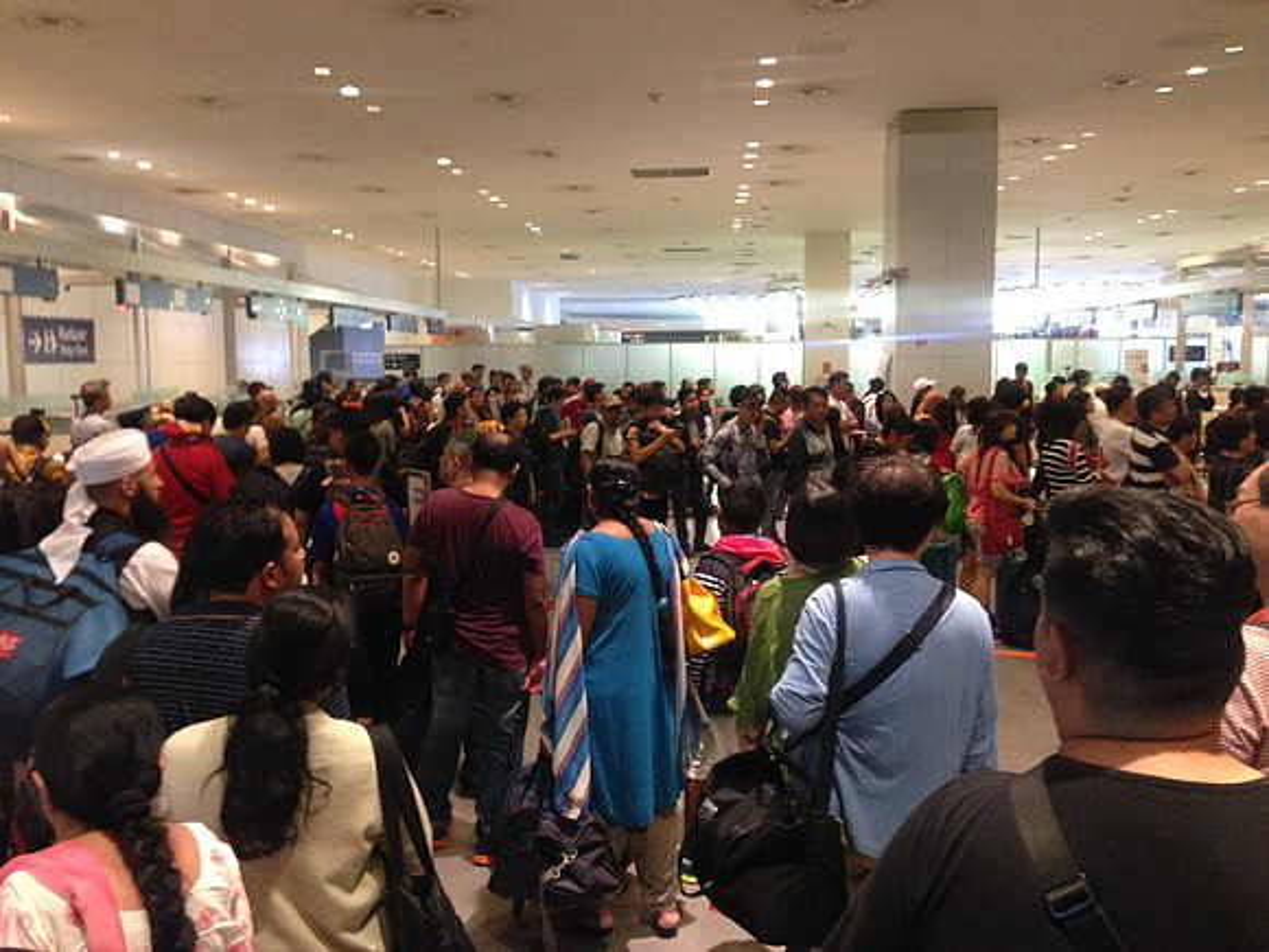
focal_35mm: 33
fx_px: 1210
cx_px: 634
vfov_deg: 42.9
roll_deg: +0.2
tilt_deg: -4.2
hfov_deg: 55.4
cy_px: 476
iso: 400
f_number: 2.4
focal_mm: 4.12
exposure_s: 1/17
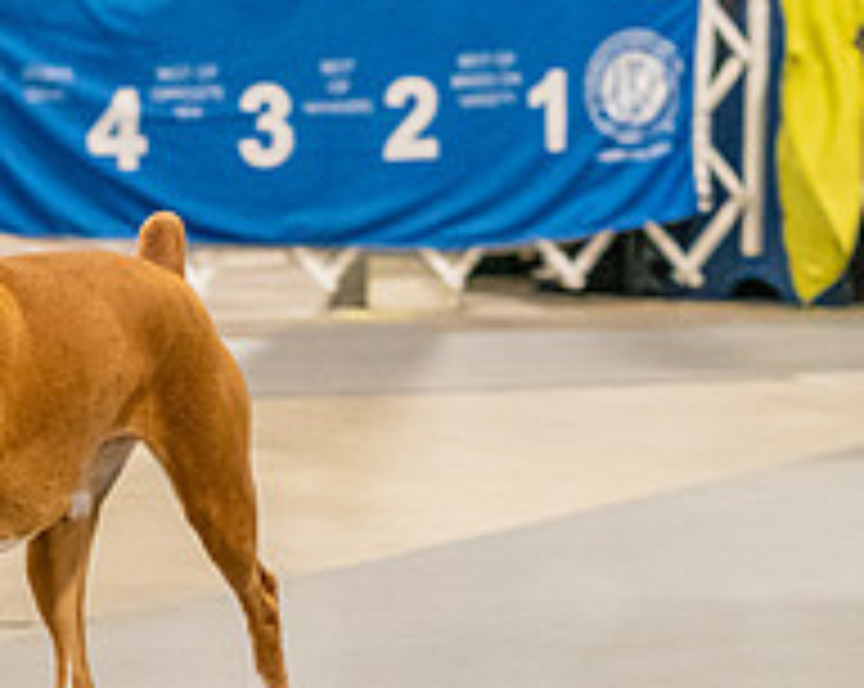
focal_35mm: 261
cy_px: 112
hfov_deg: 7.4
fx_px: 6664
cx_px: -137
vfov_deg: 5.9
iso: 6400
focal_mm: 79
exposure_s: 1/250
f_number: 3.5
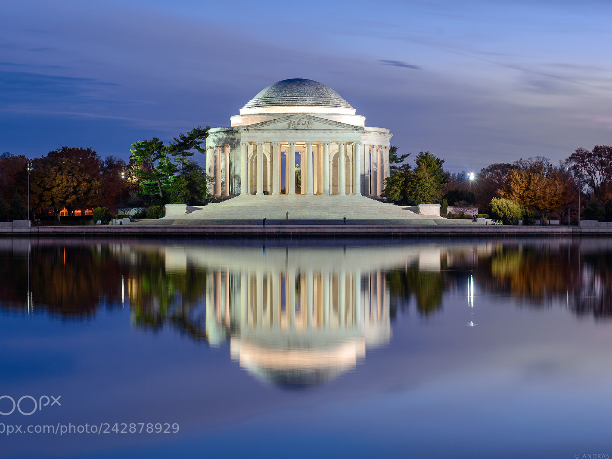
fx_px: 1344
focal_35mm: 76
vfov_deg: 19.4
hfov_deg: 25.7
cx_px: 298
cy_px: 230
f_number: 8
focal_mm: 70
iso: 50
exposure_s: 13
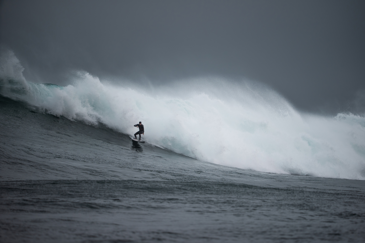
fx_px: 3041
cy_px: 122
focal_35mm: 300
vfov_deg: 4.6
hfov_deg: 6.9
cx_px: 182
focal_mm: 300
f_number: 2.8
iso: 250
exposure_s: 1/3200
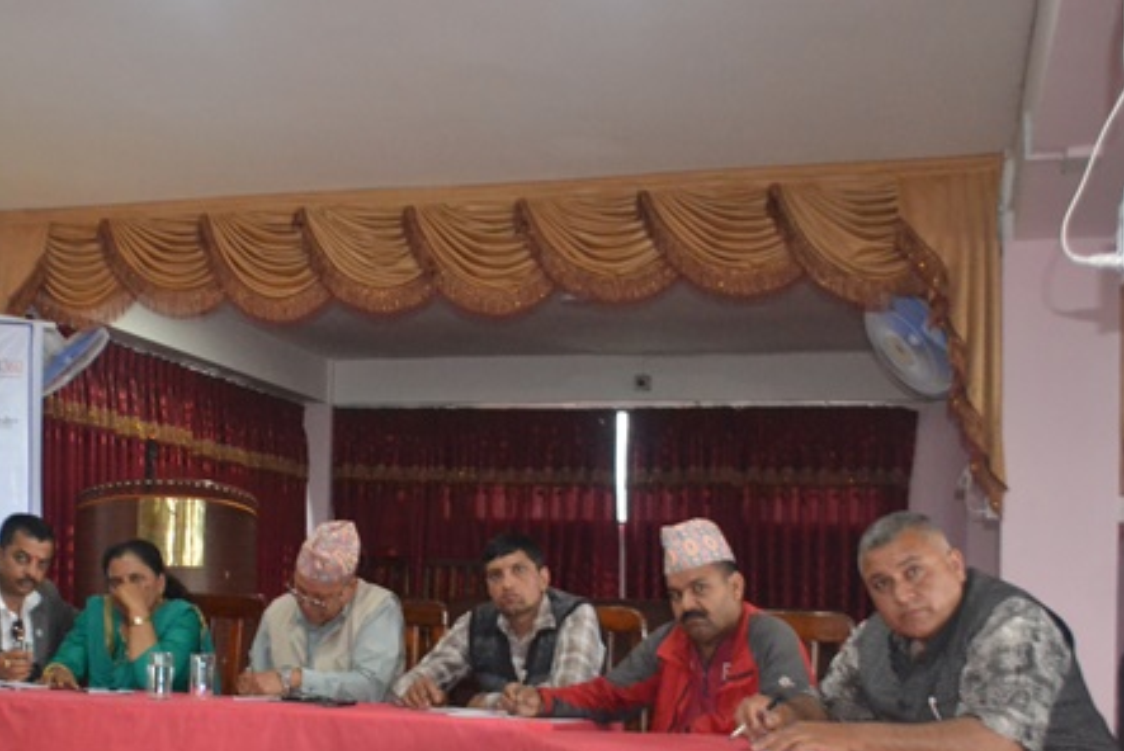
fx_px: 1625
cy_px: 499
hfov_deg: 37.7
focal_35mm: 52
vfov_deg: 25.9
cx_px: 358
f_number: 4
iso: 3200
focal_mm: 24
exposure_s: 1/60
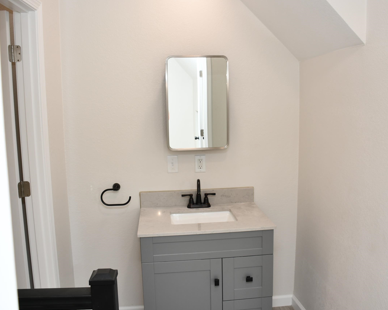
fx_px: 379
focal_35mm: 33
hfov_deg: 54.2
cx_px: 205
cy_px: 144
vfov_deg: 44.5
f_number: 4.5
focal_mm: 18
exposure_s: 1/80
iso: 200
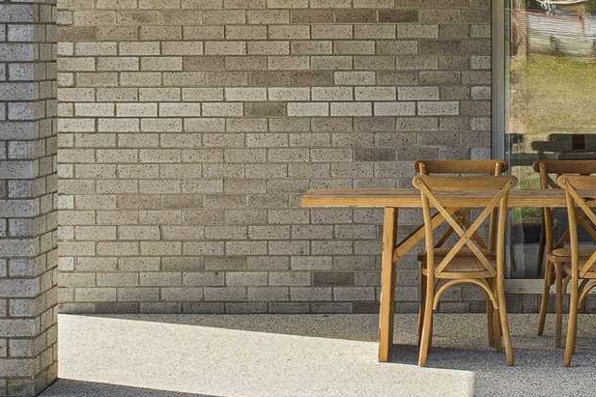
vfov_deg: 12.2
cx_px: 468
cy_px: 52
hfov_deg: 18.1
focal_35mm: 112
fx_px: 1854
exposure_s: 1/60
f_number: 11
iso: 100
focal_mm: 24
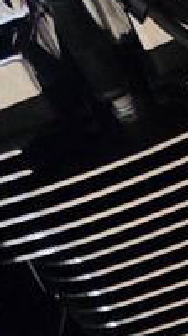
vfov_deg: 14.9
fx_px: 1192
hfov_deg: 8.4
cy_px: 499
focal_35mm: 134
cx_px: 415
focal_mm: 6.3
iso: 2000
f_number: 1.7
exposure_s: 1/120
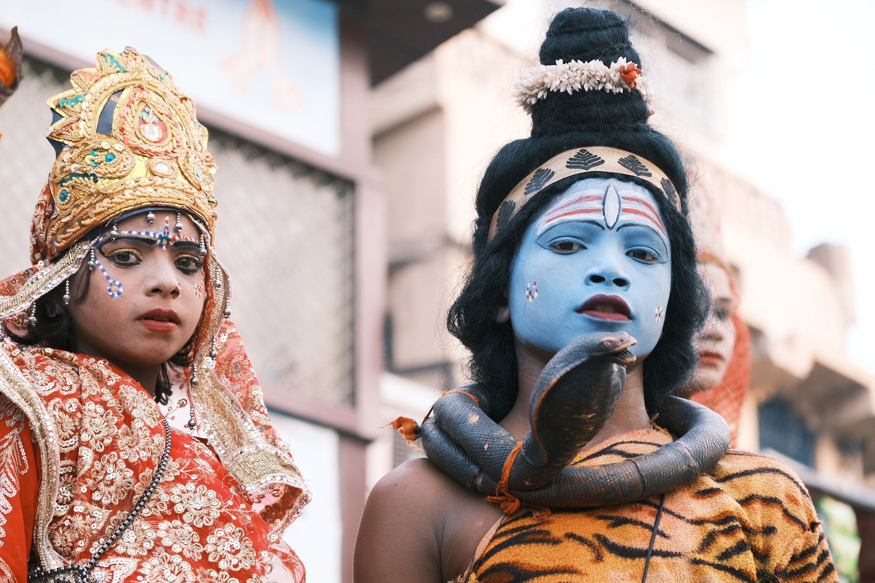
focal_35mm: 105
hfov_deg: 19.5
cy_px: 292
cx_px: 438
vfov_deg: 13.0
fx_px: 2552
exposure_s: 1/60
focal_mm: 70
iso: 400
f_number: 4
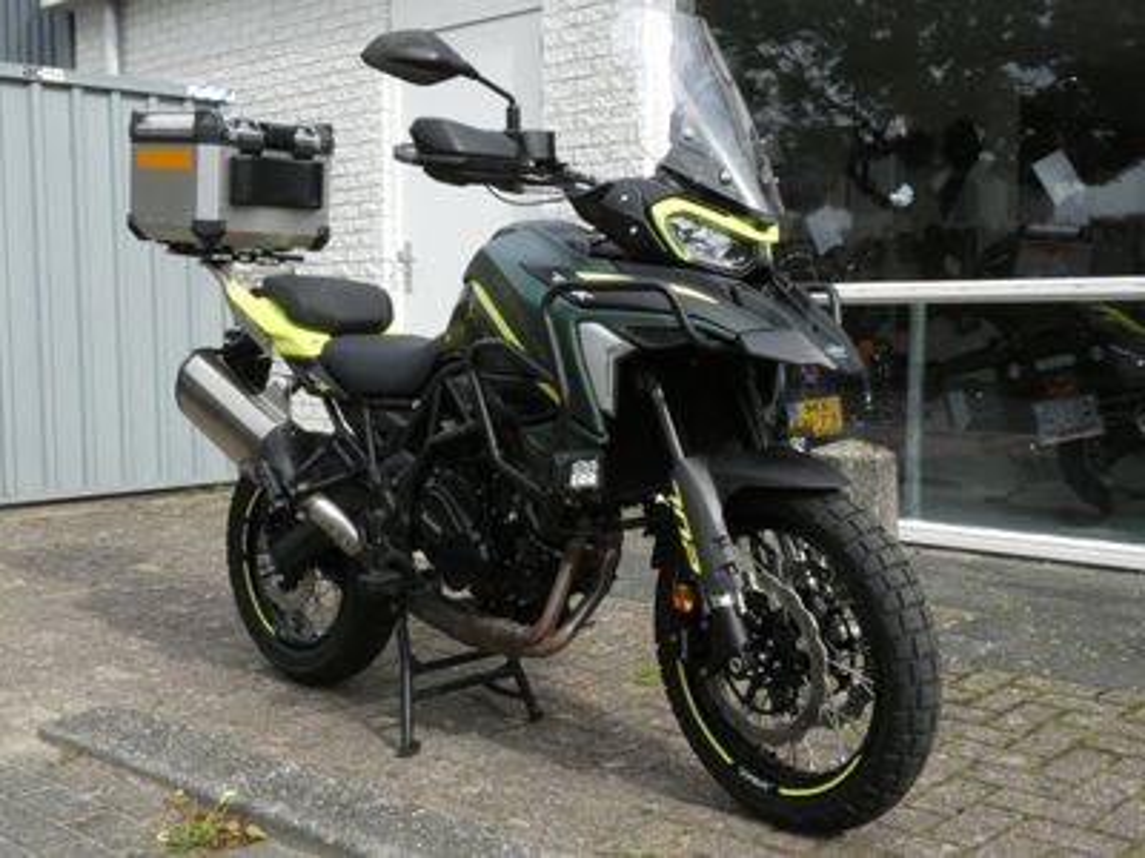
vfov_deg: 33.6
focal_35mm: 43
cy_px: 429
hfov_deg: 43.9
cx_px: 572
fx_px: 1422
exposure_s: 1/1000
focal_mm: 7.8
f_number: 7.1
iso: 800
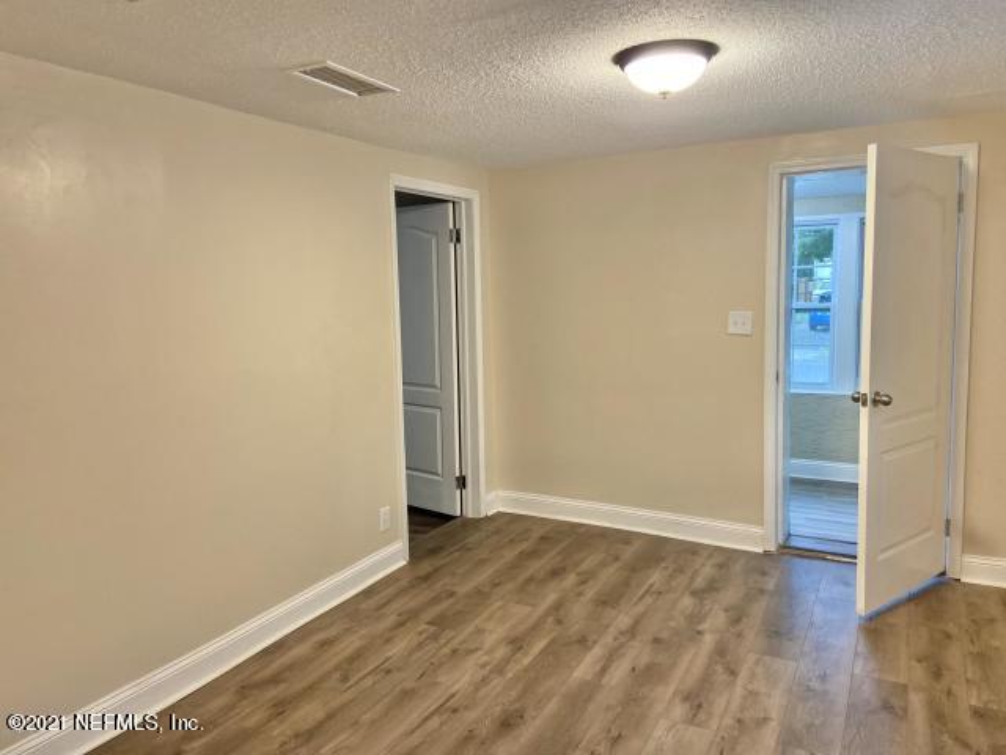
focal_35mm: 26
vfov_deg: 53.1
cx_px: 503
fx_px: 756
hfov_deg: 67.3
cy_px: 378
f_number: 1.8
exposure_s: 1/60
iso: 250
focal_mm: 4.25
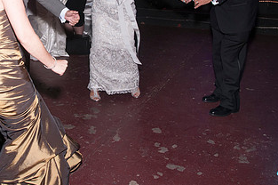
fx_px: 386
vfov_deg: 26.3
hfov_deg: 39.0
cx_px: 83
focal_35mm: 50
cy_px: 28
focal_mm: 18
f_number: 5.6
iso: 400
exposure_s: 1/60
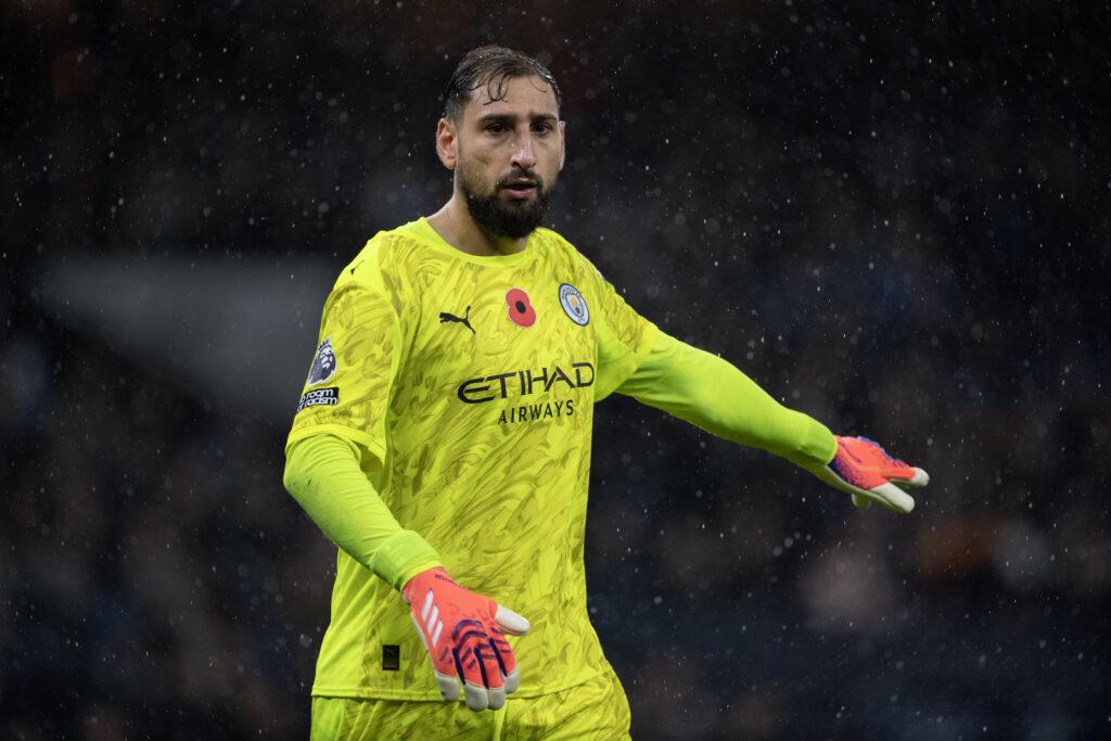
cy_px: 370
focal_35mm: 500
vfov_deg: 2.8
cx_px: 556
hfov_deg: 4.1
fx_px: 15432
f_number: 4
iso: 3200
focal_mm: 500
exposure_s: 1/1600
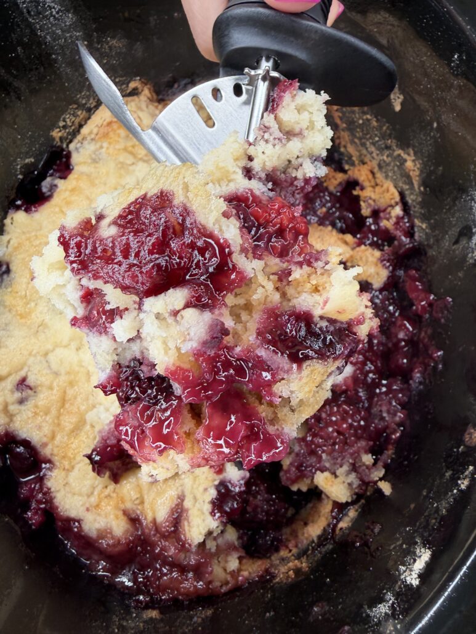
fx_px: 440
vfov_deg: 71.6
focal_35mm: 24
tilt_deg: -66.9
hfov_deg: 56.8
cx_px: 238
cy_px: 317
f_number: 2.2
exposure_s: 1/120
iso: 40
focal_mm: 2.22
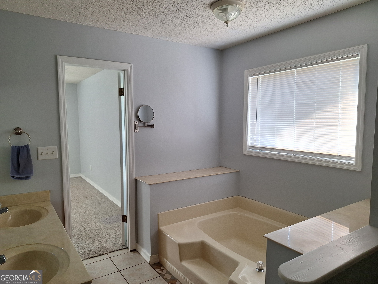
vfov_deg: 58.9
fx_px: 251
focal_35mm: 23
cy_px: 142
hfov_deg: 73.9
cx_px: 189
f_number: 1.8
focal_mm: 5.54
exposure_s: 1/120
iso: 40
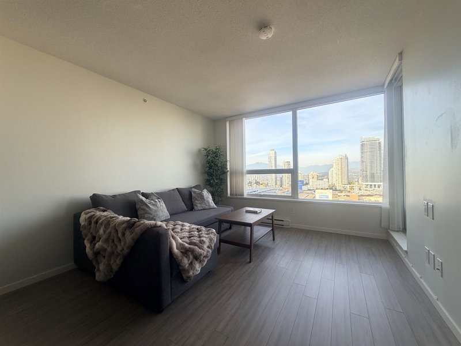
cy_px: 173
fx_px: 186
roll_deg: +1.0
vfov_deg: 85.7
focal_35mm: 14
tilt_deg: +0.1
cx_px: 230
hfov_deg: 102.1
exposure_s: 1/144
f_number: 2.2
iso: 50
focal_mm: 2.22
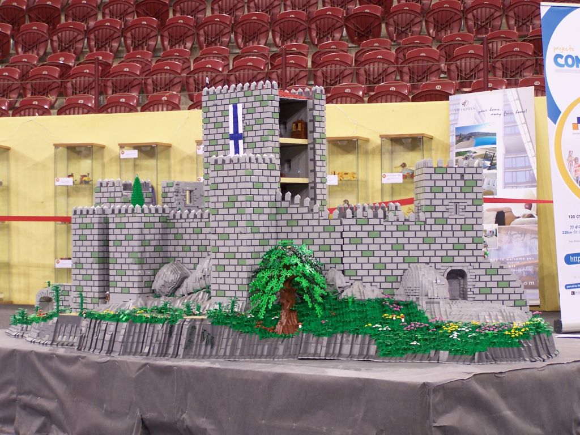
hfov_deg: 26.0
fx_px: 1257
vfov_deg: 19.6
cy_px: 218
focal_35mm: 75
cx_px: 290
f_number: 3.2
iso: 80
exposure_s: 1/6
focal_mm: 12.4
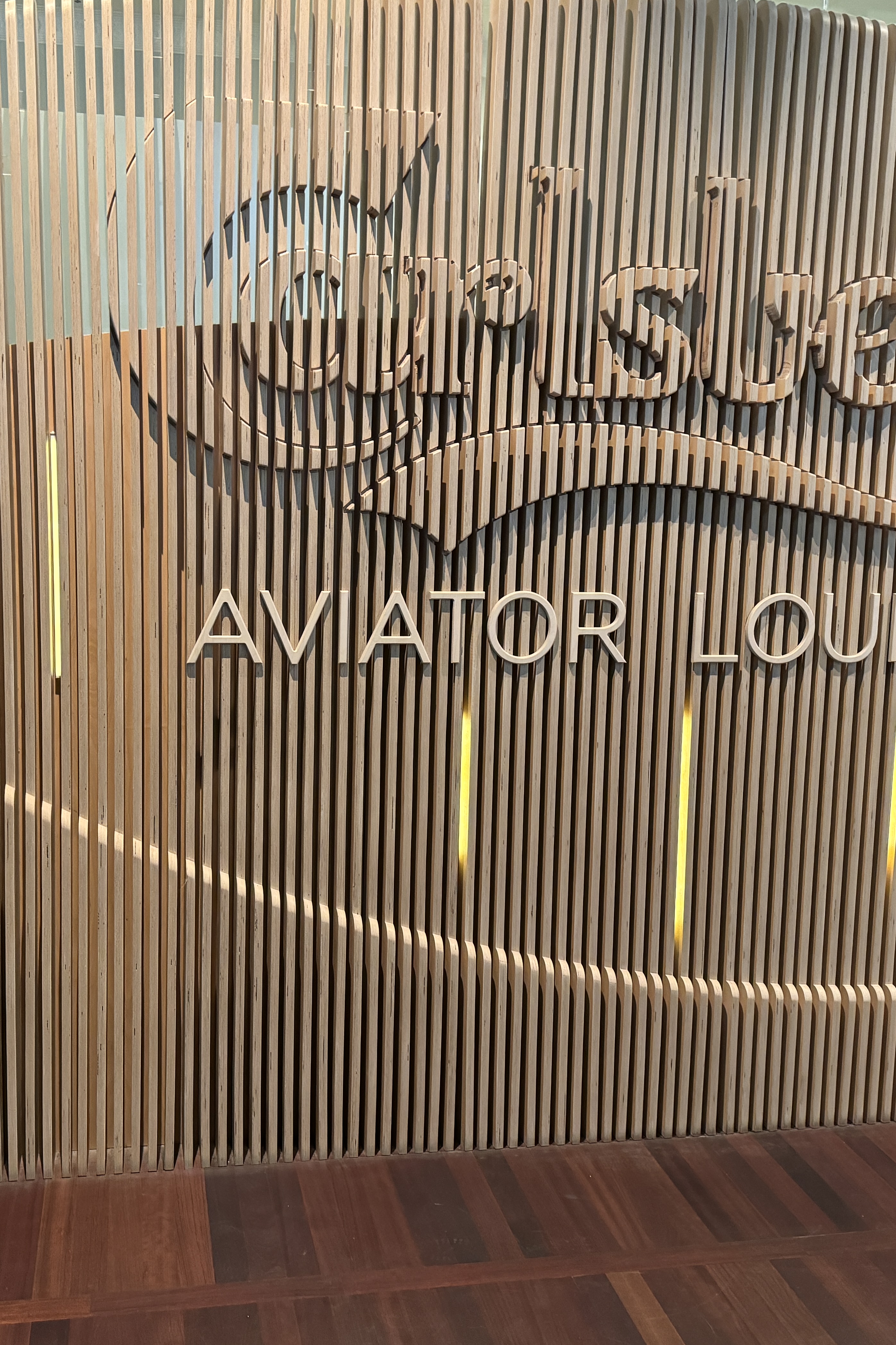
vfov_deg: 55.8
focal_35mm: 34
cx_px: 357
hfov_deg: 38.7
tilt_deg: -7.4
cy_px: 670
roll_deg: -1.8
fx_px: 1269
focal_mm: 6.86
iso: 800
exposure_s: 1/48
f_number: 1.78
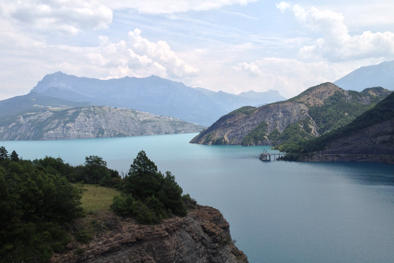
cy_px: 149
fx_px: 405
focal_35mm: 37
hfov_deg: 51.9
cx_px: 197
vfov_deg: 35.9
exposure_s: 1/1972
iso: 50
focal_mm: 4.28
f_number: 2.4
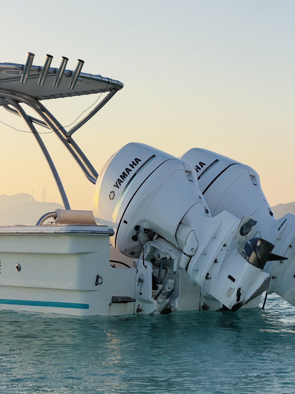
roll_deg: -0.3
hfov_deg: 14.8
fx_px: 1136
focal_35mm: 100
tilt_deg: +1.7
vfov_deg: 19.6
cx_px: 148
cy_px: 197
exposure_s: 1/638
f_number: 2.8
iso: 32
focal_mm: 16.89
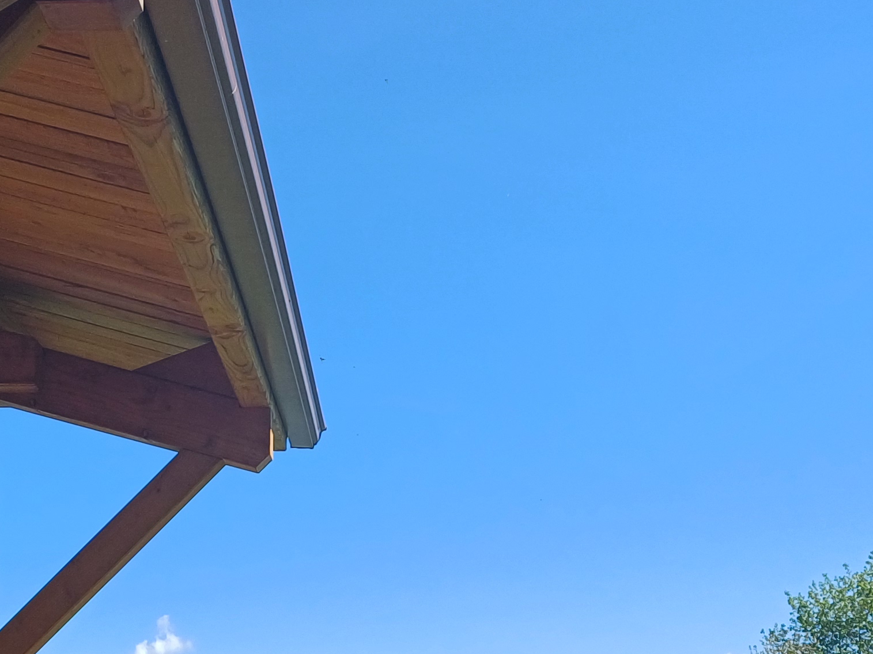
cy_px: 769
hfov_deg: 29.1
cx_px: 254
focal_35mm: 66
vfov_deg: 20.9
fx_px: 1664
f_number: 1.8
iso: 50
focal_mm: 4.65
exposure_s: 1/962
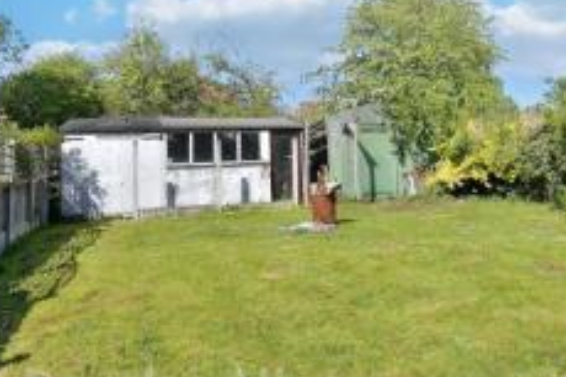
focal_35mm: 31
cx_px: 352
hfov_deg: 59.6
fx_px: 487
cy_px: 120
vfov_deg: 41.6
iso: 64
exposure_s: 1/200
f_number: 8
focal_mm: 10
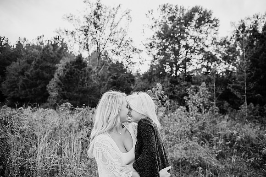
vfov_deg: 53.2
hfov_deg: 73.7
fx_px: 177
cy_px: 88
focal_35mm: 24
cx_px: 133
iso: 200
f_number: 2.5
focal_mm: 24
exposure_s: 1/1250
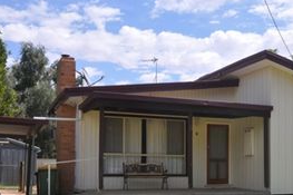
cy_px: 157
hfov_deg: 32.5
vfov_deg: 22.6
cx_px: 257
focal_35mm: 59
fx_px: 480
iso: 200
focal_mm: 22
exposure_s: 1/400
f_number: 10
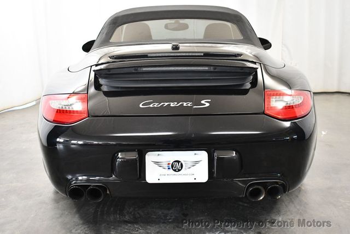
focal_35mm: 44
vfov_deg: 30.6
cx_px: 175
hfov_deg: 44.5
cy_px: 117
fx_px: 428
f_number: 3.8
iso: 2200
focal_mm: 22
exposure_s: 1/125
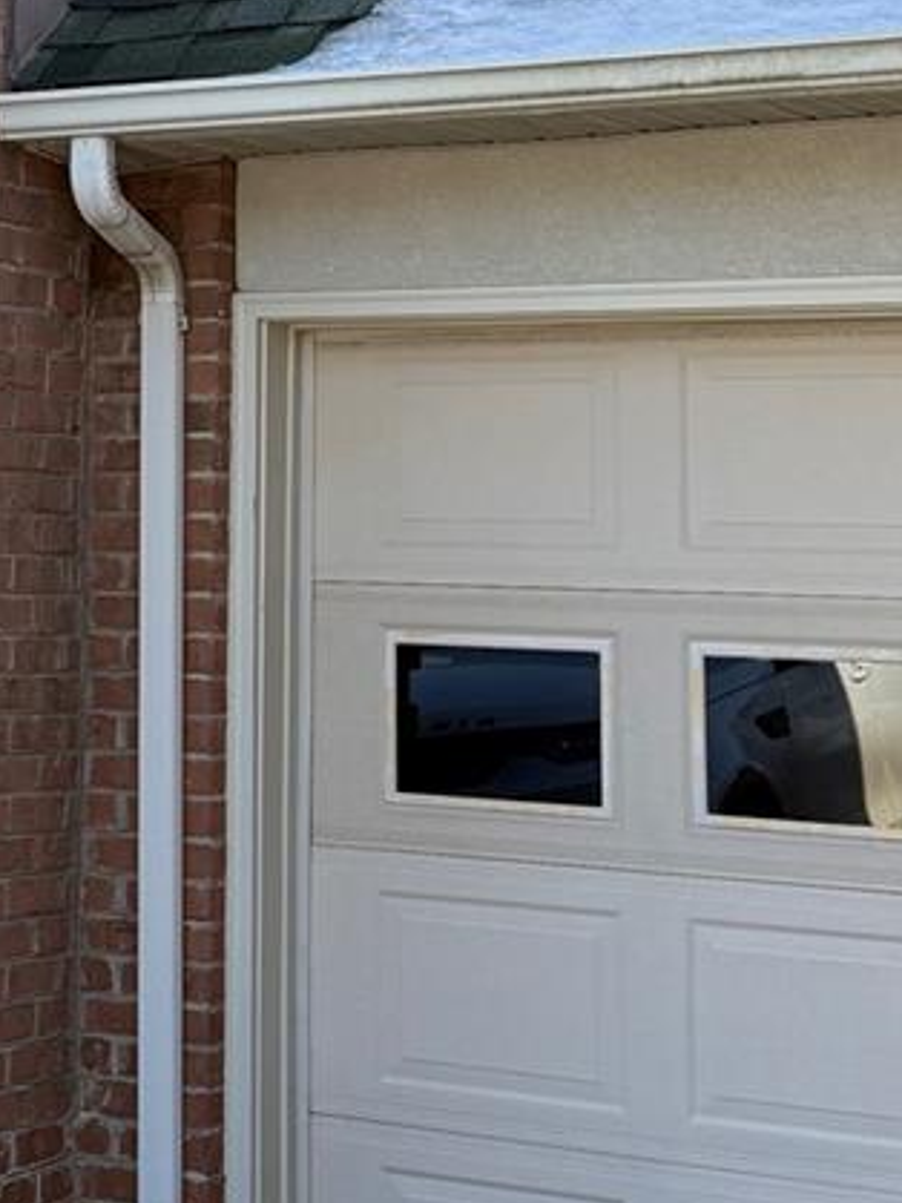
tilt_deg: +3.5
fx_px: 3059
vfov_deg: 22.1
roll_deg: -1.6
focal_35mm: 88
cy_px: 301
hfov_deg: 16.2
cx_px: -149
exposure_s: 1/1156
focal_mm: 6.76
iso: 100
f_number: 1.78
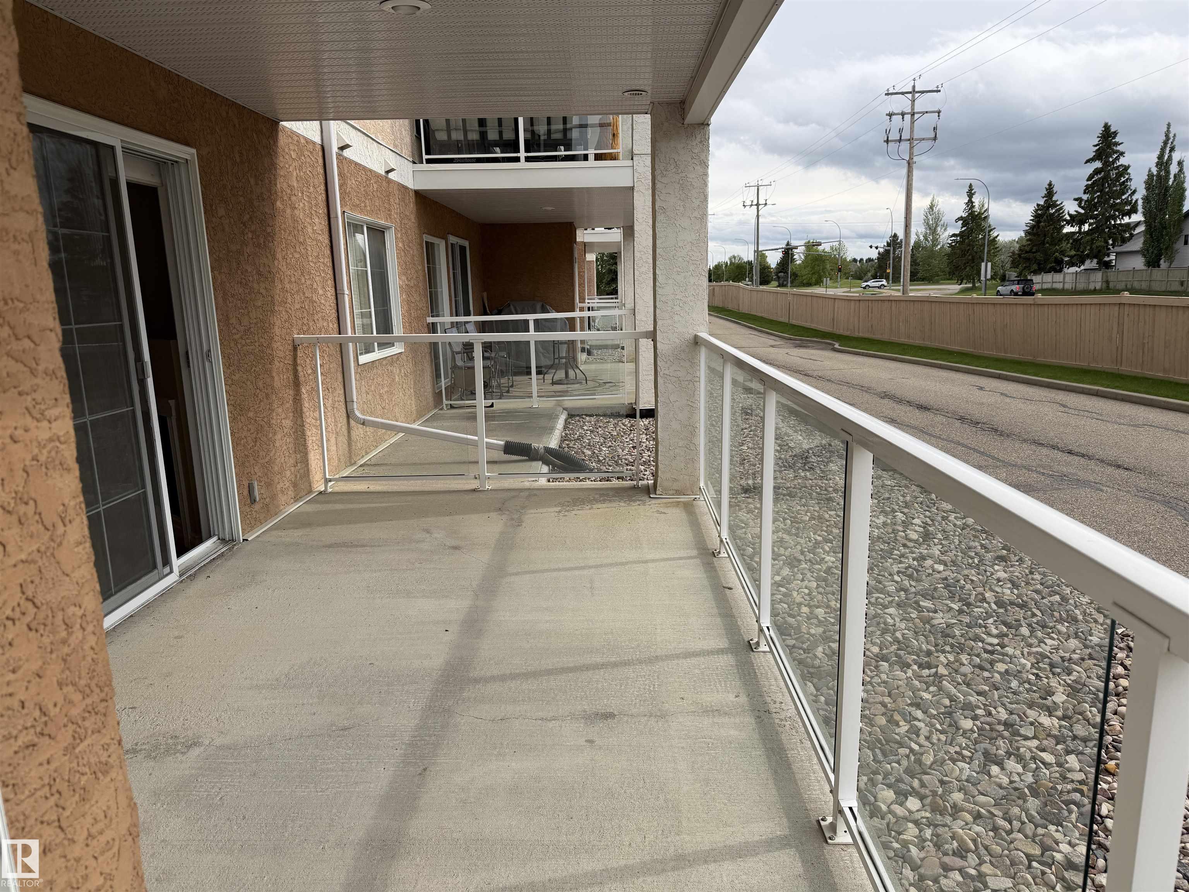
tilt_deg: -10.9
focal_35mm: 24
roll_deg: +2.2
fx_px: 824
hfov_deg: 71.6
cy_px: 446
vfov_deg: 56.8
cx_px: 594
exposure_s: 1/3021
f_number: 1.78
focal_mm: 6.76
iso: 80
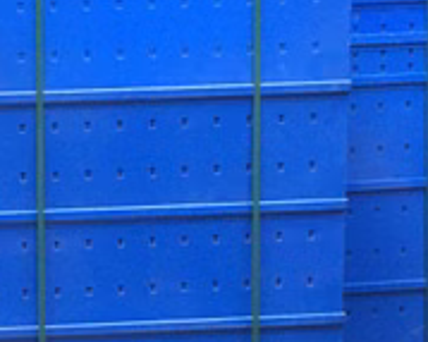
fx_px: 1279
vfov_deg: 15.2
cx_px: -60
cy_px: 249
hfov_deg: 18.2
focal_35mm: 101
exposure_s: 1/33
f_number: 2.2
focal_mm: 4.15
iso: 160
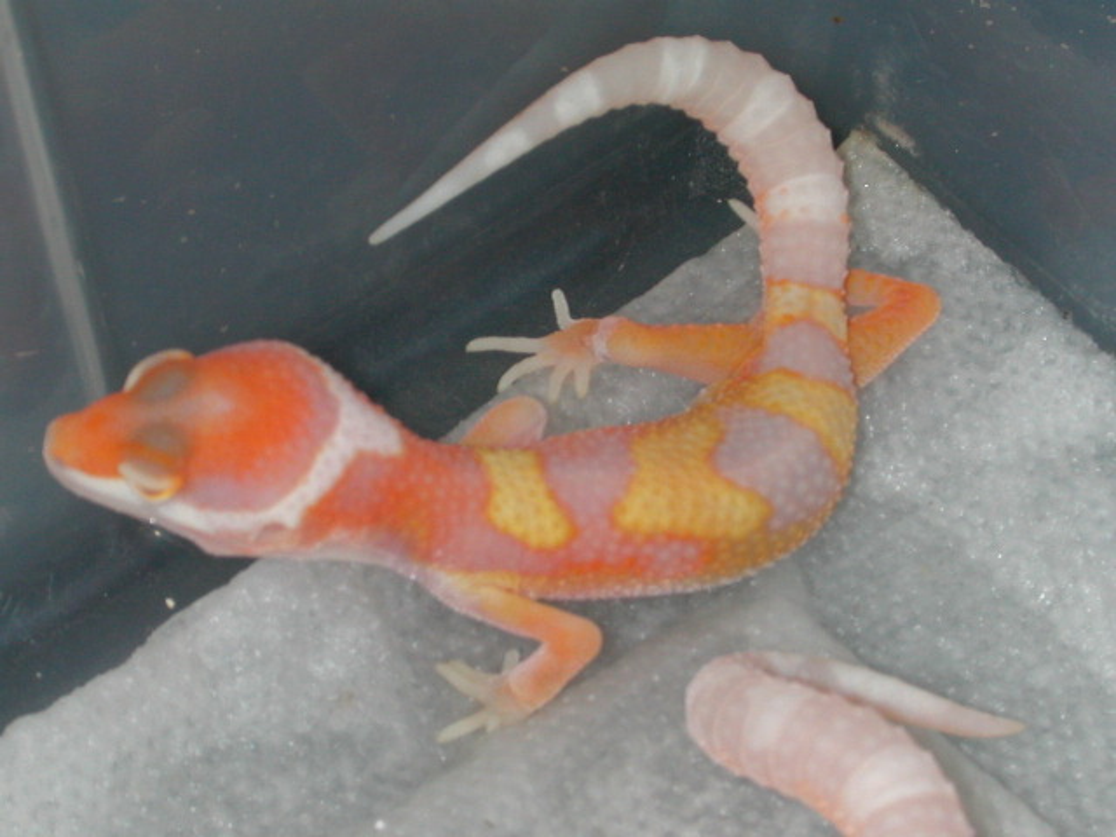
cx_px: 558
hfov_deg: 17.7
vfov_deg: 13.3
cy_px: 418
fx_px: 3579
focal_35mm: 111
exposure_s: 1/59.9
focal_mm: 16.8
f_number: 8
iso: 100
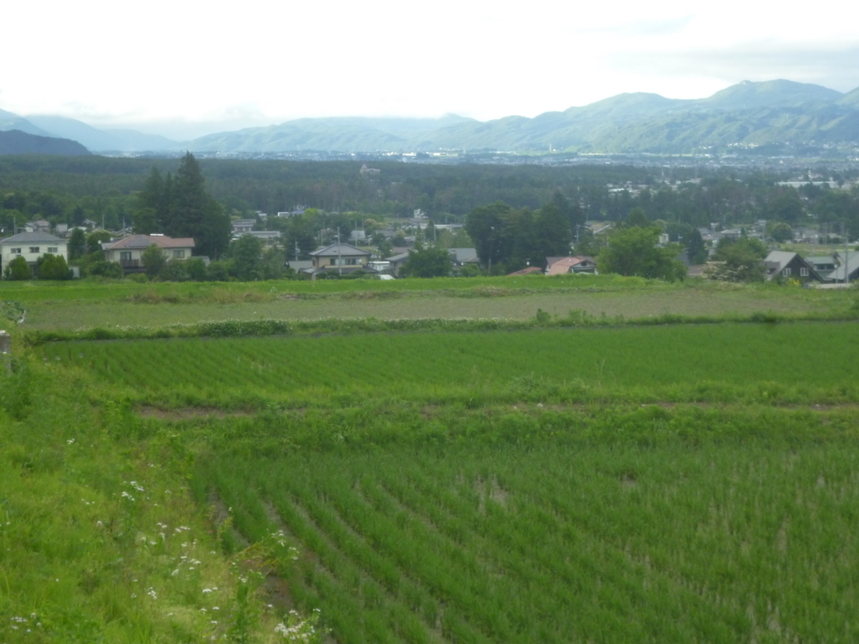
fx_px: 2779
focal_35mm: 112
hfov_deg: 17.6
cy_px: 322
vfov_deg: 13.2
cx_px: 430
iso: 320
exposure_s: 1/125
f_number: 6.5
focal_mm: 20
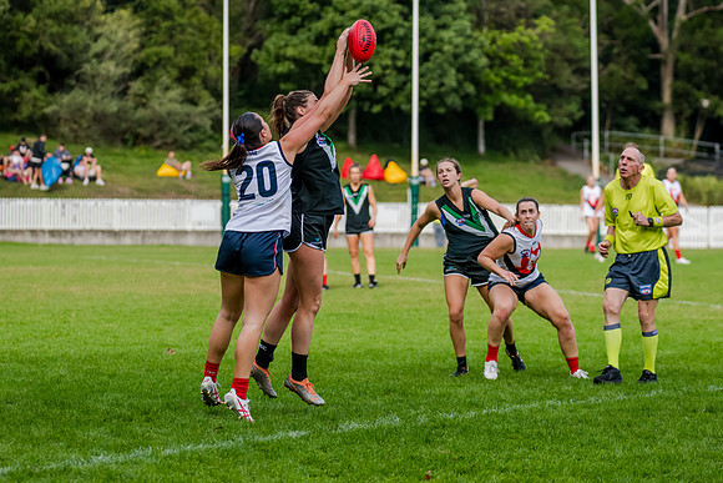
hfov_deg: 10.4
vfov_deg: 7.0
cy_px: 253
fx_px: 3968
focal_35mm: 198
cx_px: 334
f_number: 5
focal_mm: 180
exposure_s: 1/1600
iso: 800
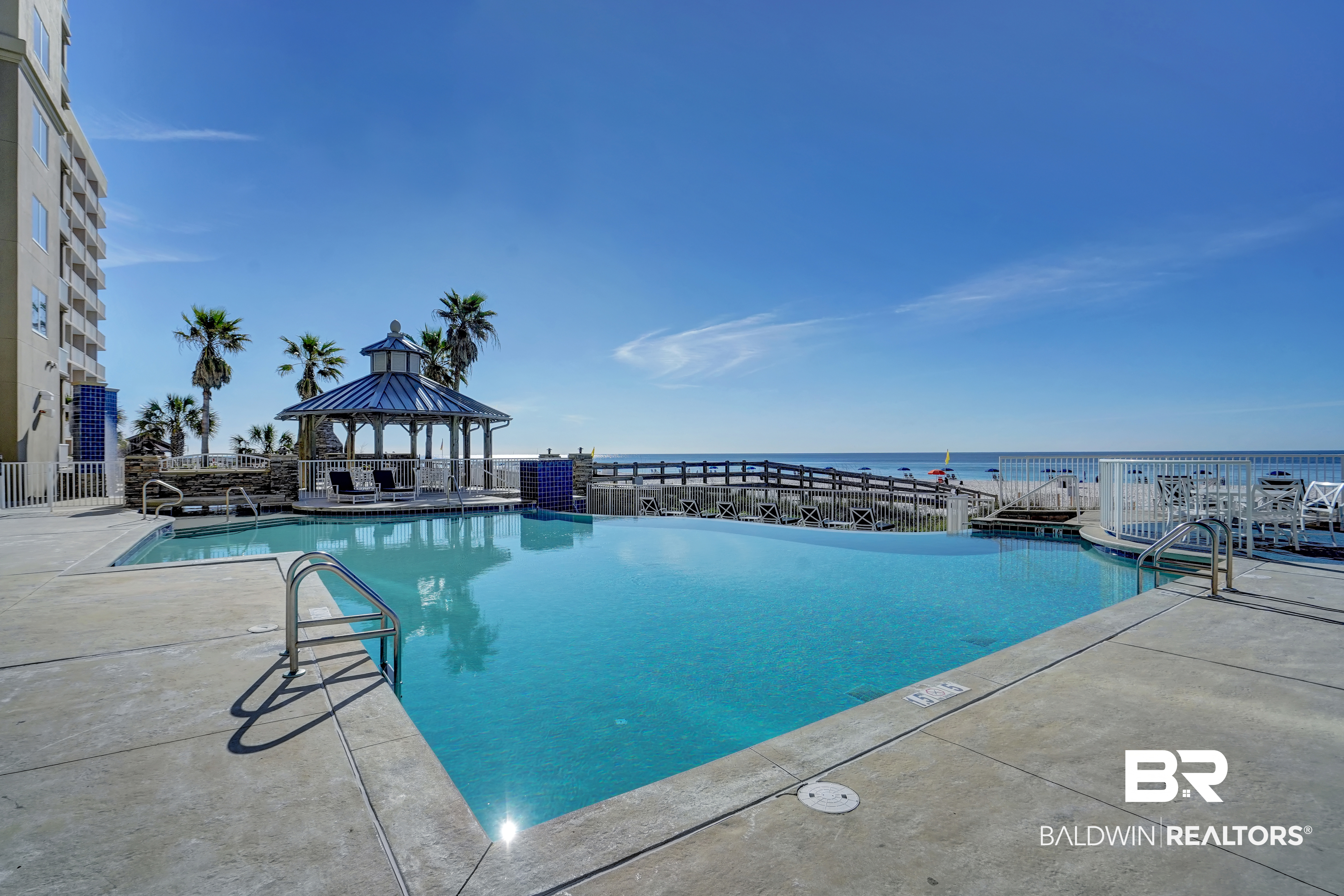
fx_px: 597
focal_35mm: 16
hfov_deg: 96.7
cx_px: 672
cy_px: 448
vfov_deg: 73.7
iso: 640
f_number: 8
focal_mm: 16
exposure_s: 1/5000
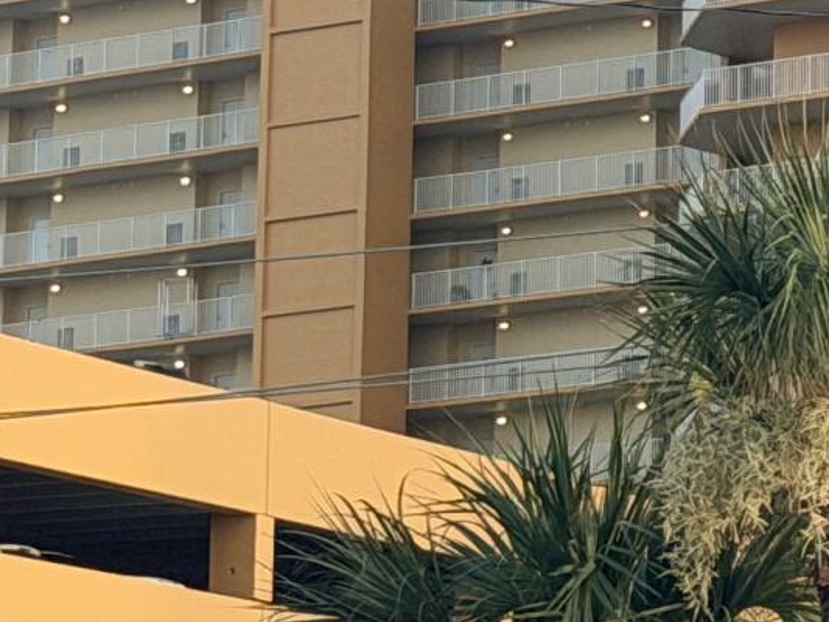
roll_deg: +0.2
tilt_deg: +11.4
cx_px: 1097
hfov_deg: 7.3
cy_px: 174
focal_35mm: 270
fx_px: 6468
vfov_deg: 5.5
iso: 64
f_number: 1.78
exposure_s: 1/762
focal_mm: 6.76
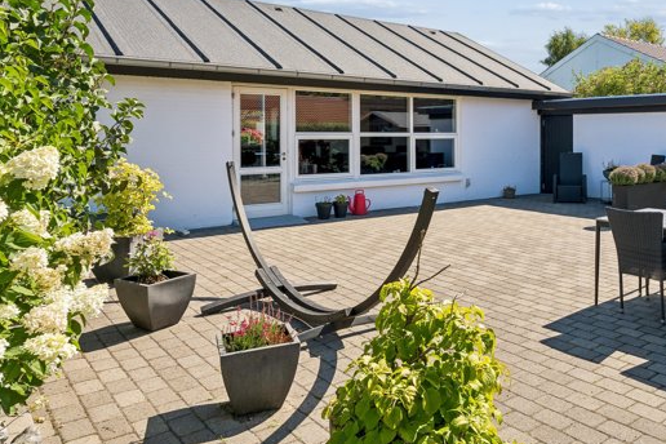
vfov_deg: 40.8
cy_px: 145
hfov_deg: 56.5
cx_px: 489
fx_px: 588
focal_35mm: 32
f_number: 8
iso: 200
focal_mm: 20.5
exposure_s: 1/400
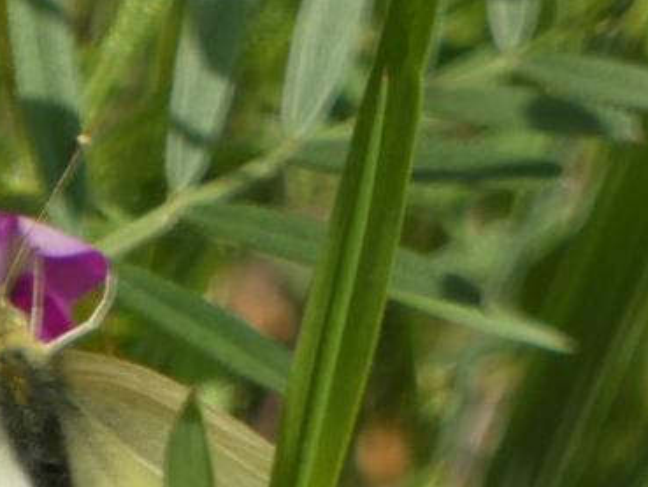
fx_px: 45859
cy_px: 545
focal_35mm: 2449
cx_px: 54
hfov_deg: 0.8
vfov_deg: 0.6
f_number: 5.7
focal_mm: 189.9
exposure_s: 1/160
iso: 80
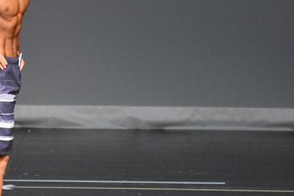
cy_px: 79
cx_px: 20
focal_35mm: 640
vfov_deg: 2.1
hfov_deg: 3.2
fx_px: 5226
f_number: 5.6
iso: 4000
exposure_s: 1/400
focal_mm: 210
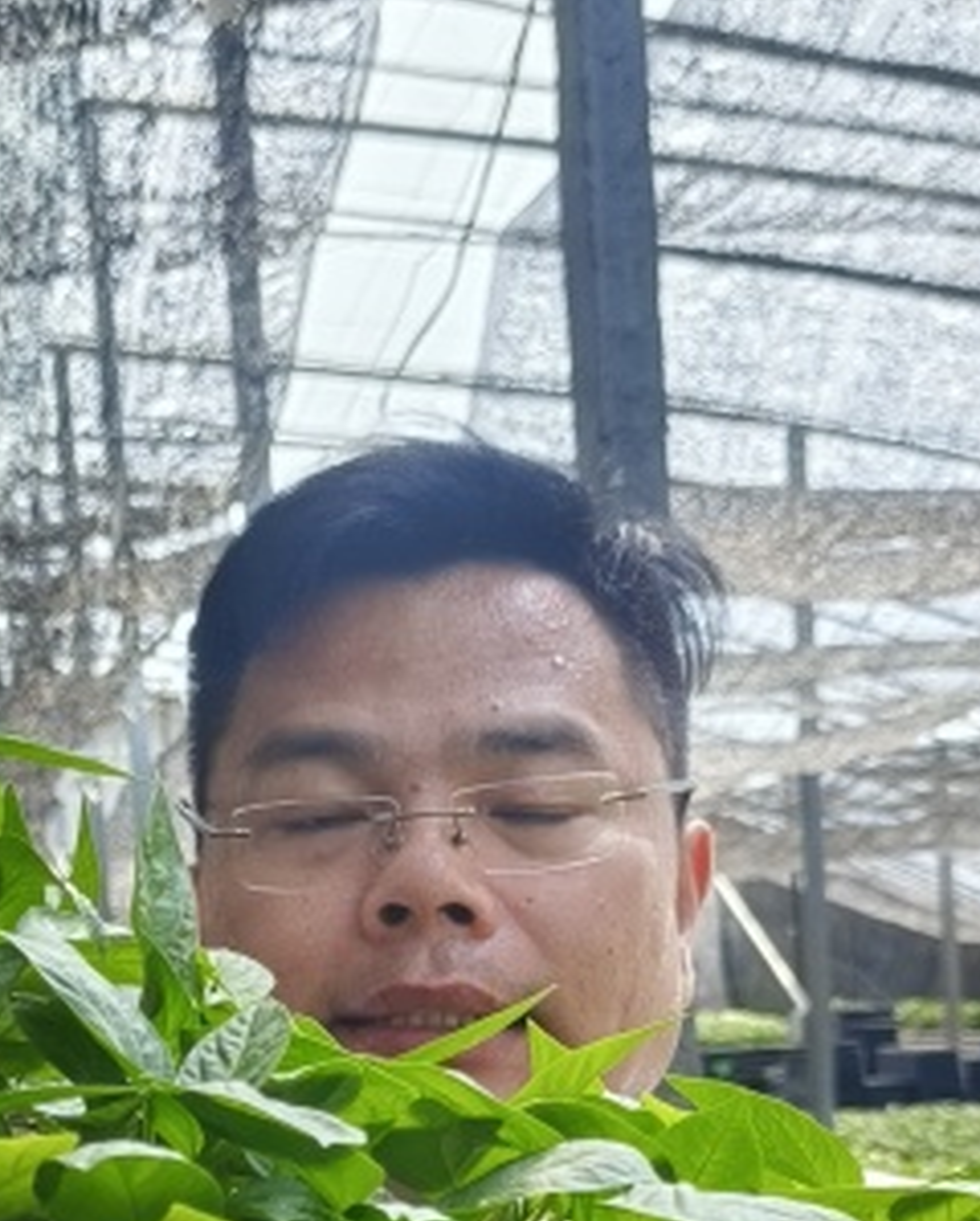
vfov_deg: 22.8
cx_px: 196
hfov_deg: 19.0
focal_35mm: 80
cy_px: 1248
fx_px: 2895
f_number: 1.75
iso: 71
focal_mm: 5.5
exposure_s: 1/361
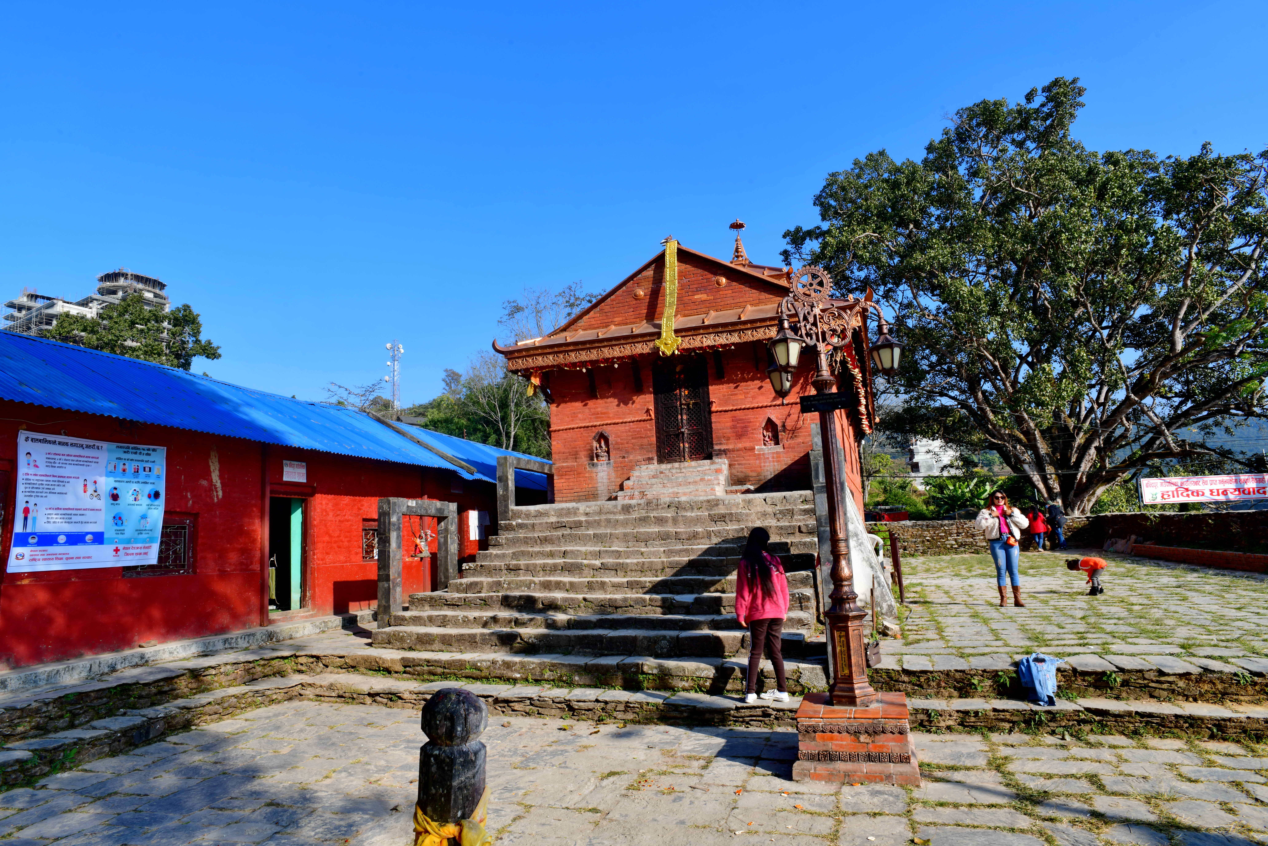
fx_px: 704
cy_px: 423
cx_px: 634
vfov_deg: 61.9
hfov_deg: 84.0
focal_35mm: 20
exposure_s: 1/40
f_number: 20
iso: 64
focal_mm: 20
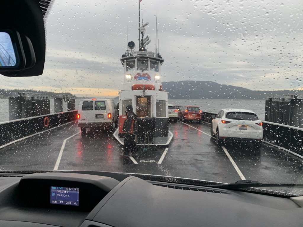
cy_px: 114
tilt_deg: -4.8
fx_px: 228
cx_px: 152
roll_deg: -1.5
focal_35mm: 26
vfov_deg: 53.1
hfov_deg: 67.3
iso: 64
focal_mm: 4.25
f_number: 1.8
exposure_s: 1/60
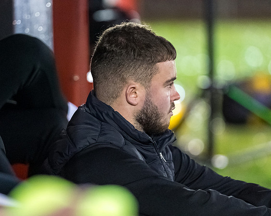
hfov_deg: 6.8
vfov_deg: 5.5
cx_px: 132
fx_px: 2275
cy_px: 108
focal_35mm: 284
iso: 6400
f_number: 2.8
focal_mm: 168
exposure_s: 1/400
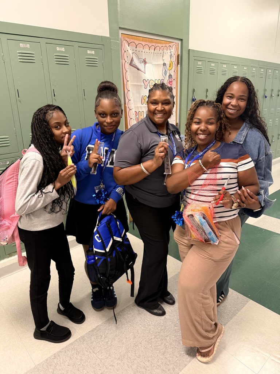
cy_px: 187
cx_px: 140
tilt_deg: -17.0
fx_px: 259
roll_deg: +1.4
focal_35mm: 24
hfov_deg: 56.8
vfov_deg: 71.6
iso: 400
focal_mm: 6.76
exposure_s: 1/60
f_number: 1.78
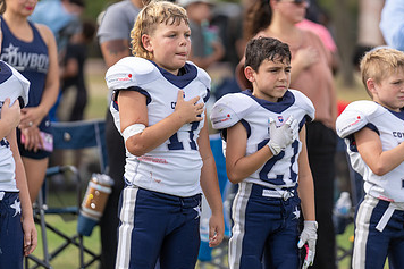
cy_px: 129
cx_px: 194
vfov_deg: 4.2
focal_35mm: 326
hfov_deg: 6.3
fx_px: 3657
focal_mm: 200
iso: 160
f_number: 2.8
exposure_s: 1/1250
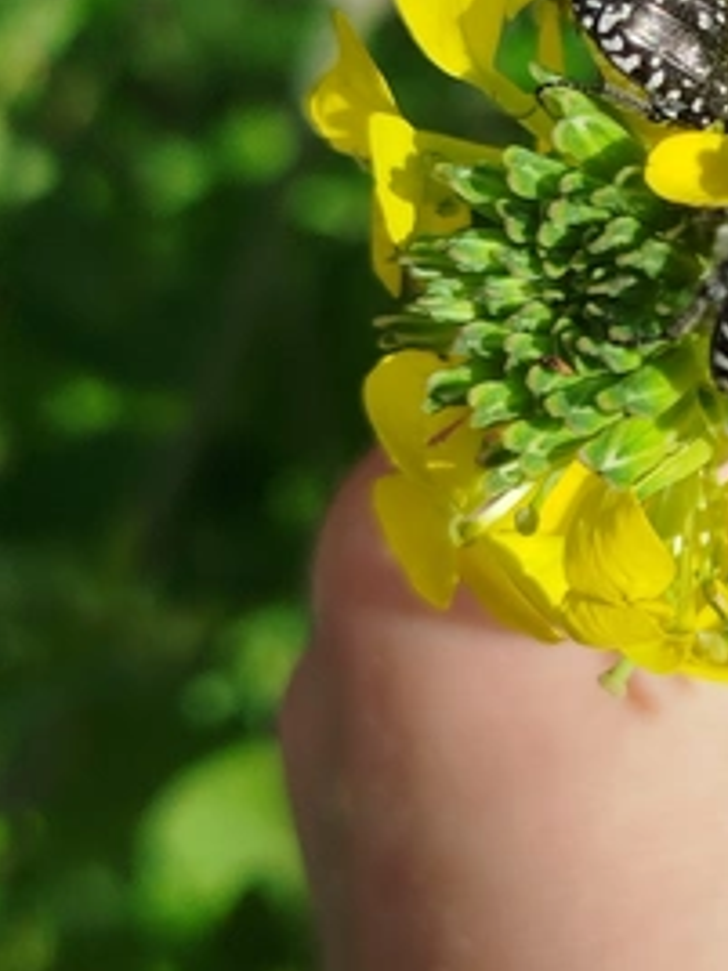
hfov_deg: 16.5
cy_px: 333
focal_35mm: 86
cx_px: 862
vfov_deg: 22.7
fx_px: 2412
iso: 50
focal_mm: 5.31
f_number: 1.7
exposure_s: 1/1344
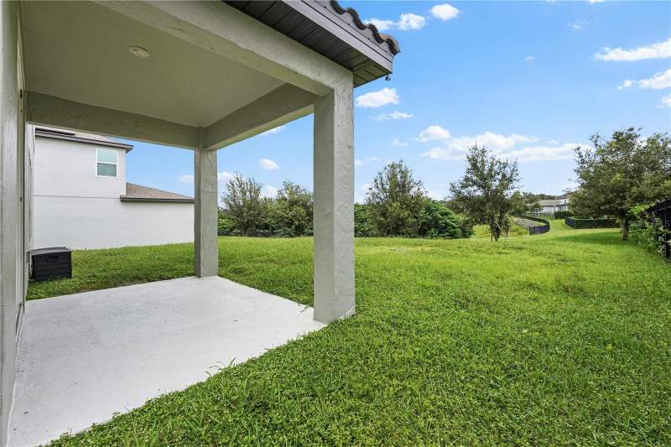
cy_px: 224
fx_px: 261
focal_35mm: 14
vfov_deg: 81.2
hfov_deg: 104.3
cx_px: 336
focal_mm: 14
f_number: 5.6
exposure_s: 1/640
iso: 250
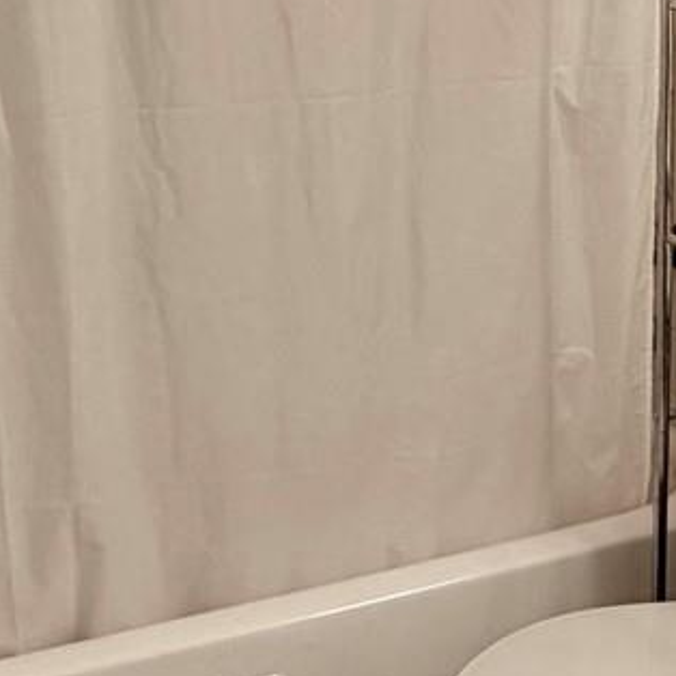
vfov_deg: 27.2
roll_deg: +0.1
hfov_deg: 26.6
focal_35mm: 63
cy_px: 258
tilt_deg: -16.2
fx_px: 1392
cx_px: 566
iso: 160
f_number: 2.2
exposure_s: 1/60
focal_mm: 2.22
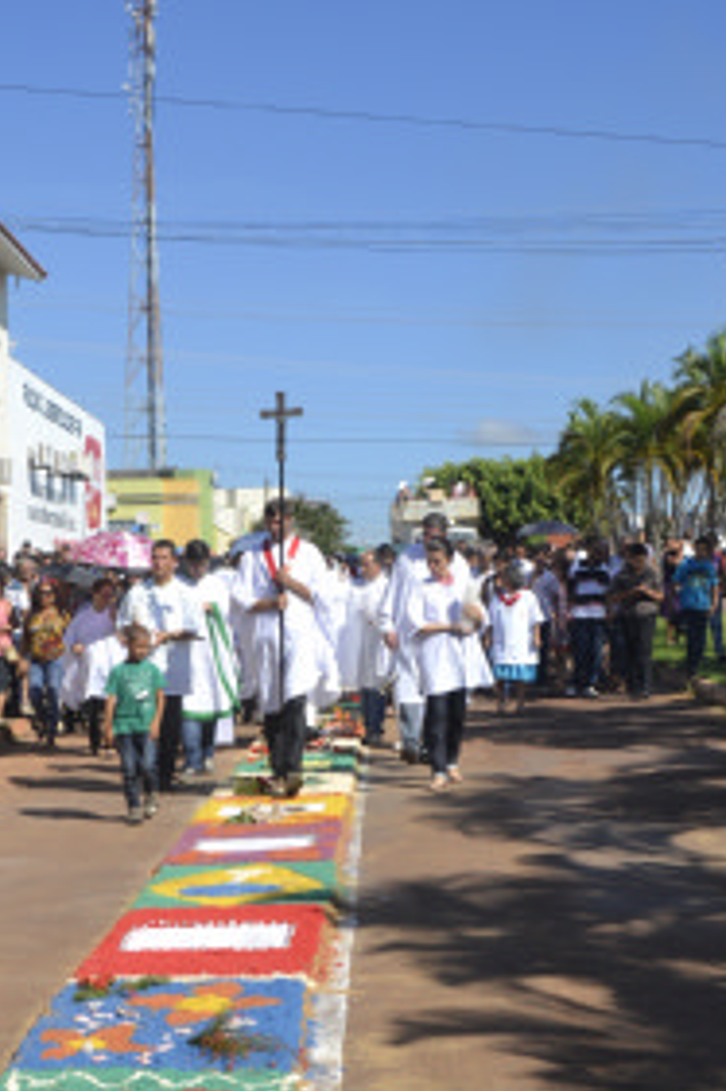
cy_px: 773
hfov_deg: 21.0
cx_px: 177
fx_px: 1938
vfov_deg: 31.1
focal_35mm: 64
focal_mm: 24
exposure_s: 1/320
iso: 100
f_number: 9
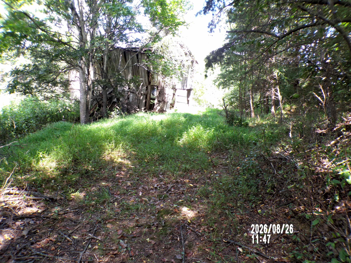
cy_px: 132
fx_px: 243
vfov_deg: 56.8
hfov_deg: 71.6
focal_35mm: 24
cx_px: 176
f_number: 3
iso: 100
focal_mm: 4.3
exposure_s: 1/42
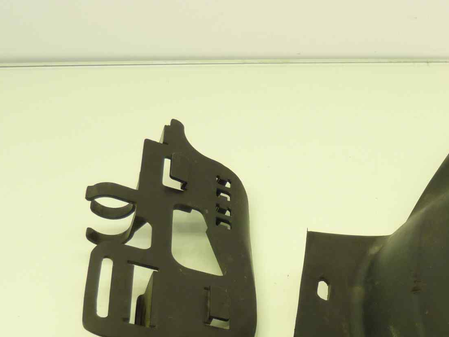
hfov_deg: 32.5
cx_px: 342
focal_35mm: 58
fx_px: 753
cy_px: 390
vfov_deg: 23.4
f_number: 3.3
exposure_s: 1/25
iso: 80
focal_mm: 4.1
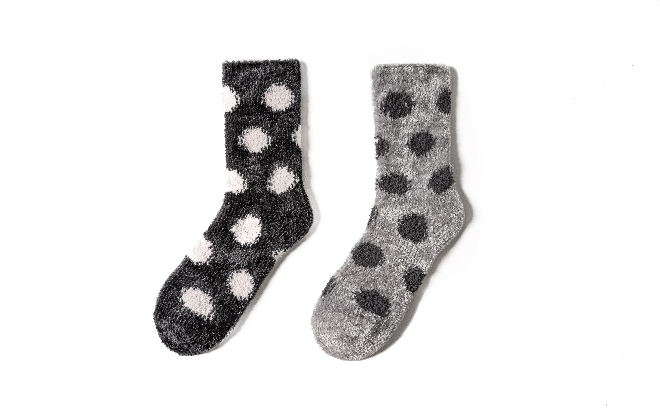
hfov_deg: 49.3
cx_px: 328
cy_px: 204
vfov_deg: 32.0
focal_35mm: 40
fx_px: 719
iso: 250
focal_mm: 39
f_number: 16
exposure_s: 1/160
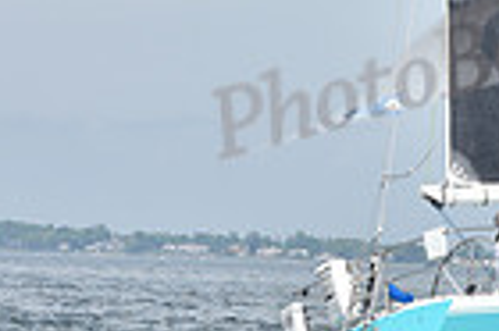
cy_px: 201
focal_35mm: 290
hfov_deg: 6.9
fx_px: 4015
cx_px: 902
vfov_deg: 4.7
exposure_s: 1/800
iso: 200
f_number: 8
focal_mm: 70
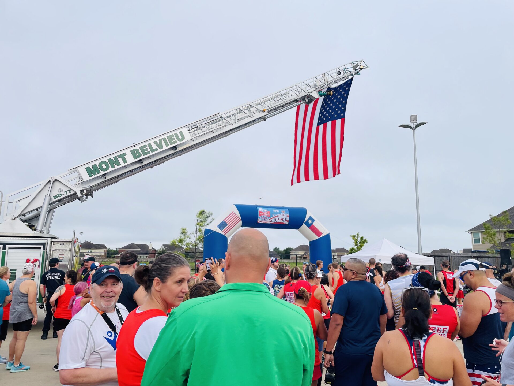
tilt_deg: +10.6
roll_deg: -0.2
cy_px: 193
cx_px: 257
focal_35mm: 26
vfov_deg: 53.1
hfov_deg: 67.3
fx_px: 386
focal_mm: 4.2
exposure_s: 1/399
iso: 32
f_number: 1.6
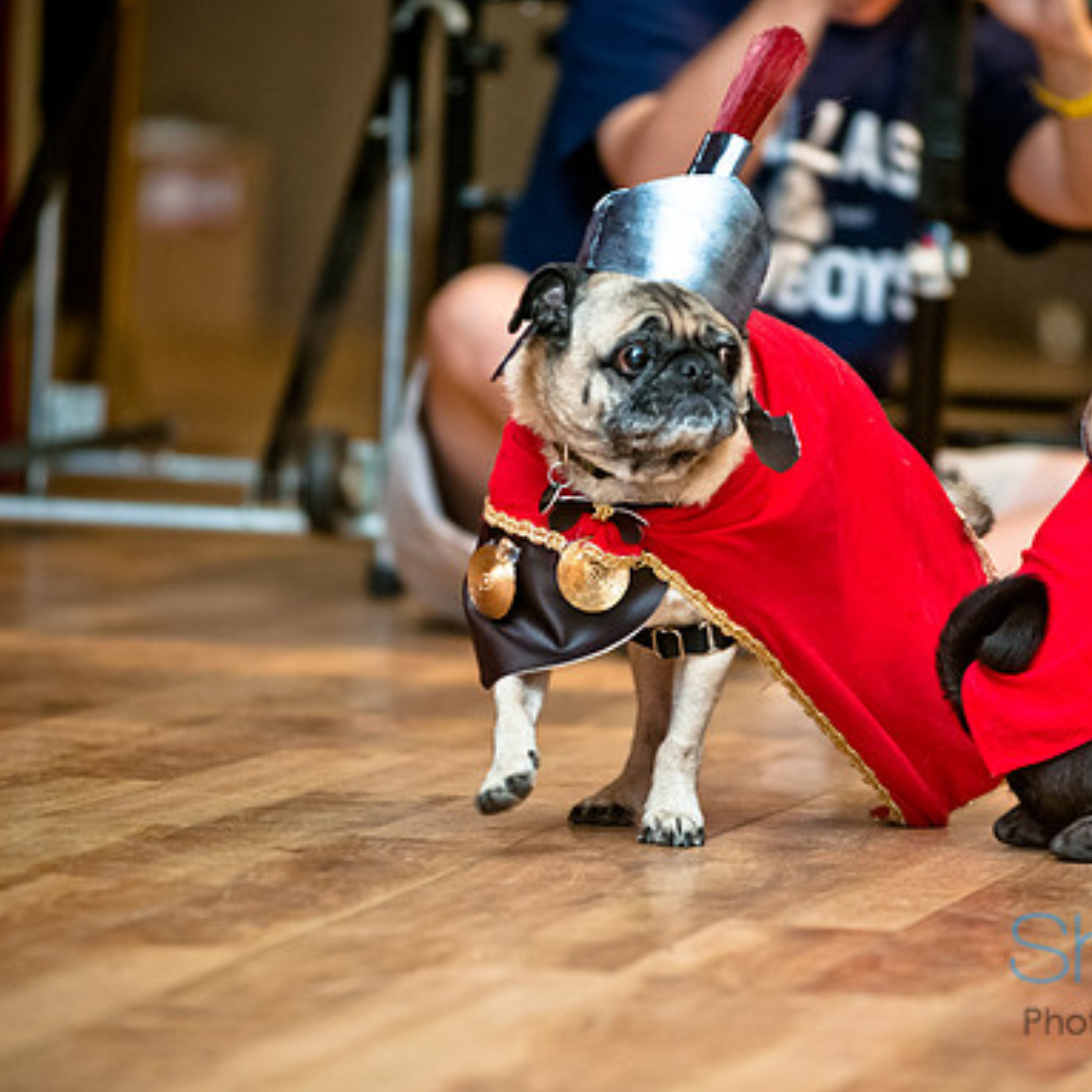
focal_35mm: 338
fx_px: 12051
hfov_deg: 5.2
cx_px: 639
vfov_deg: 5.2
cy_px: 546
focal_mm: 175
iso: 200
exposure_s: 1/200
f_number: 2.8
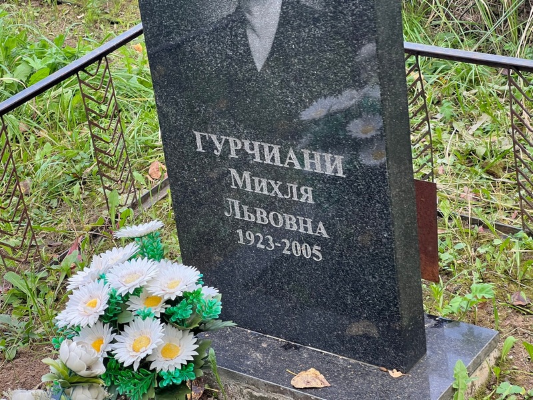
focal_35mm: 77
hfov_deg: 25.3
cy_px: 200
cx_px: 266
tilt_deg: -31.2
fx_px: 1186
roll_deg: +9.4
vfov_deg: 19.1
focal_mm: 9
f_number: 2.8
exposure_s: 1/99
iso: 64
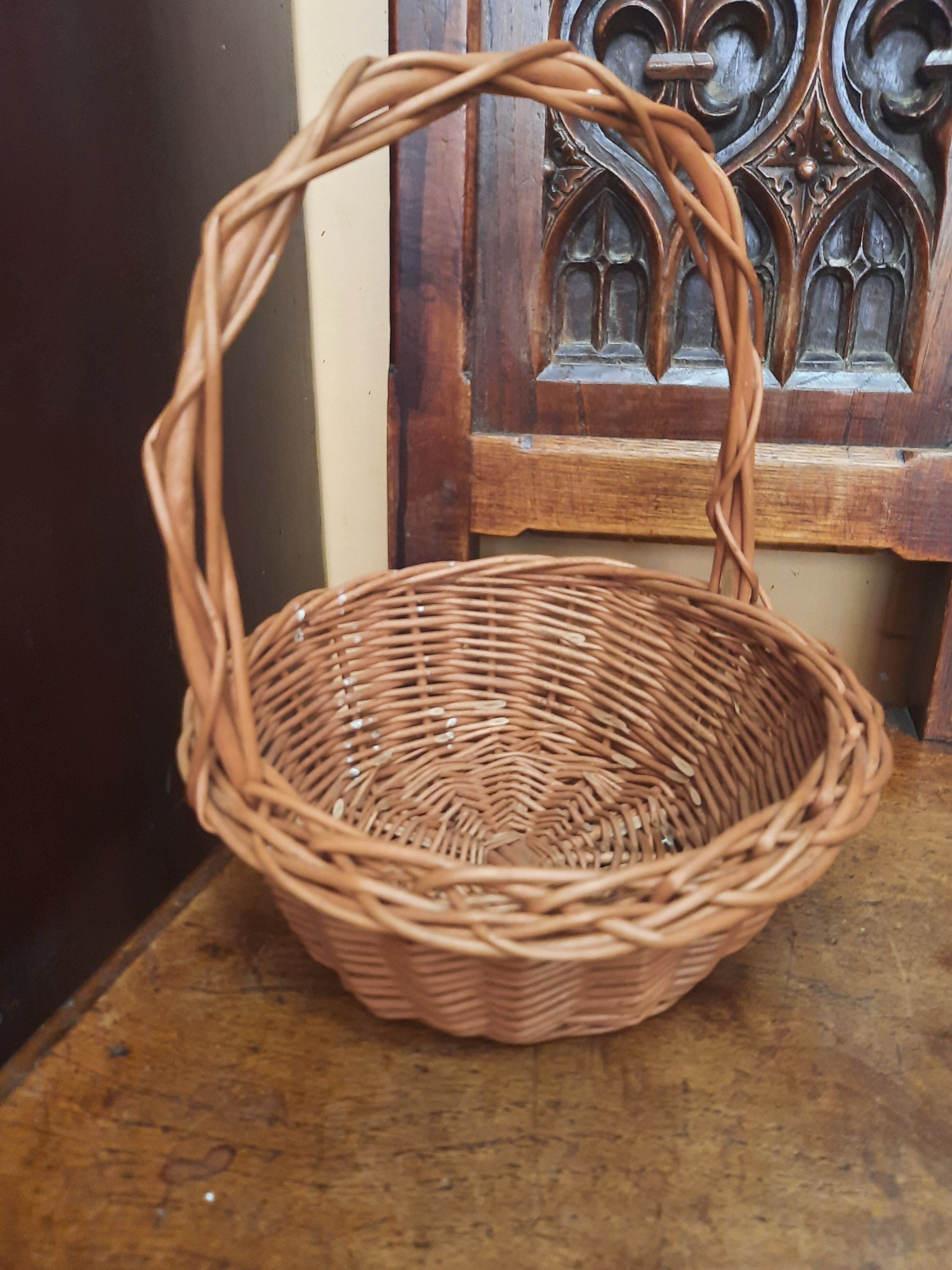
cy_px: 601
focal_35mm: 27
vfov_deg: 65.3
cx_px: 486
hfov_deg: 51.4
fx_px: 990
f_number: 2
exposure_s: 1/25
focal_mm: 4.6
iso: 400
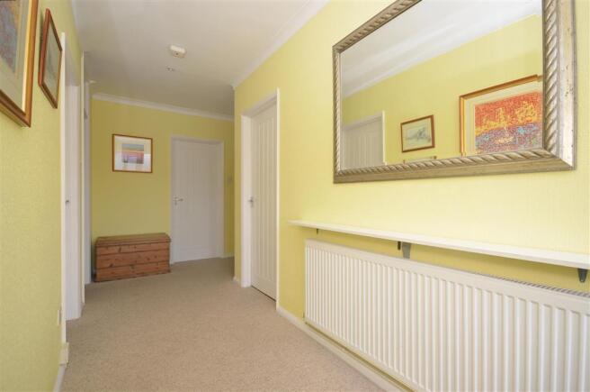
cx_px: 295
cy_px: 196
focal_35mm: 16
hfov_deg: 95.1
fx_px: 270
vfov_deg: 71.9
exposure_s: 1/8
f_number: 7.1
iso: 320
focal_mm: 11
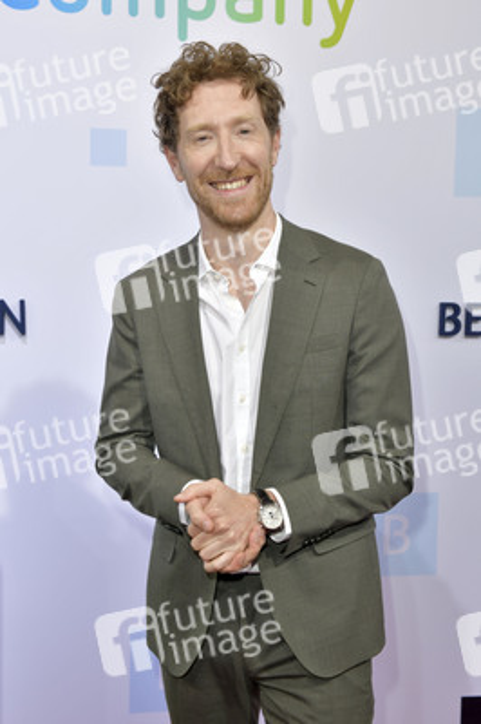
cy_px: 362
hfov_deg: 29.8
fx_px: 903
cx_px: 240
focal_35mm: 45
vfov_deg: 43.6
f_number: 7.1
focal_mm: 45
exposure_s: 1/160
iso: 320
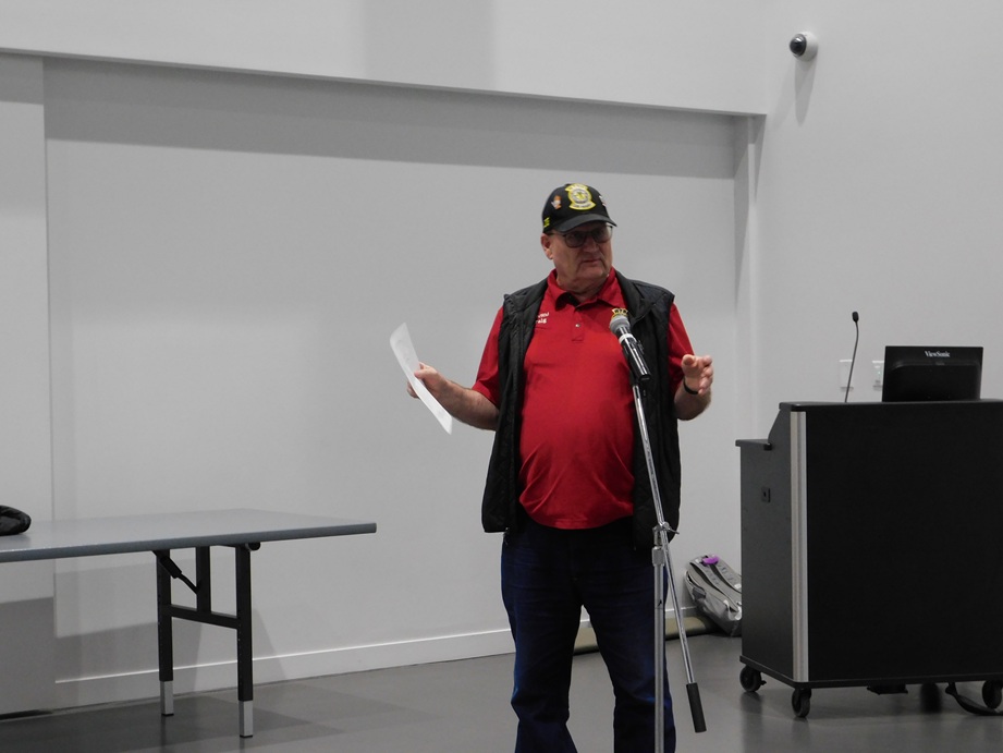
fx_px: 1913
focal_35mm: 66
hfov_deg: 29.4
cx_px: 502
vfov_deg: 22.3
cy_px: 376
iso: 400
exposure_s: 1/20
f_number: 4.2
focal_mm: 11.7
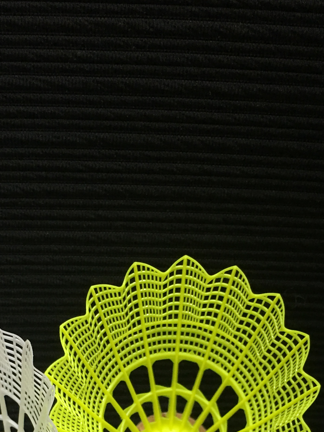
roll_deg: -2.0
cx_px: 102
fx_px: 786
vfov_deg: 28.3
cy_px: 458
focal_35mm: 63
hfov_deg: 23.2
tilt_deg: -44.4
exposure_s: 1/17
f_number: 2.2
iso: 50
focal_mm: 4.15
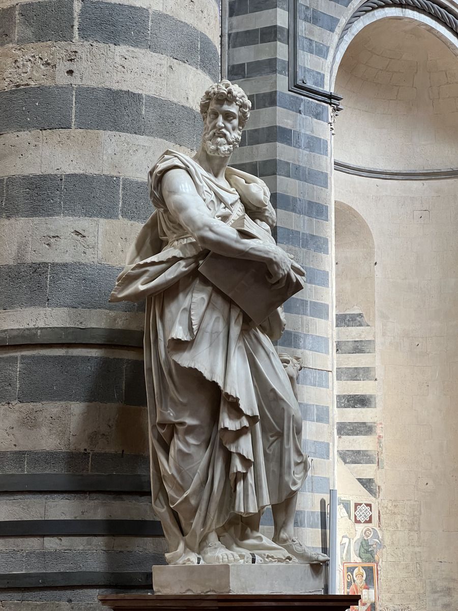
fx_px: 1358
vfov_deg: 25.3
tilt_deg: +11.8
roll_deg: -0.2
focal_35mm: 77
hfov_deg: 19.1
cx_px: 229
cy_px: 306
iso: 250
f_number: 2.8
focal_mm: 9
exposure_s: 1/50
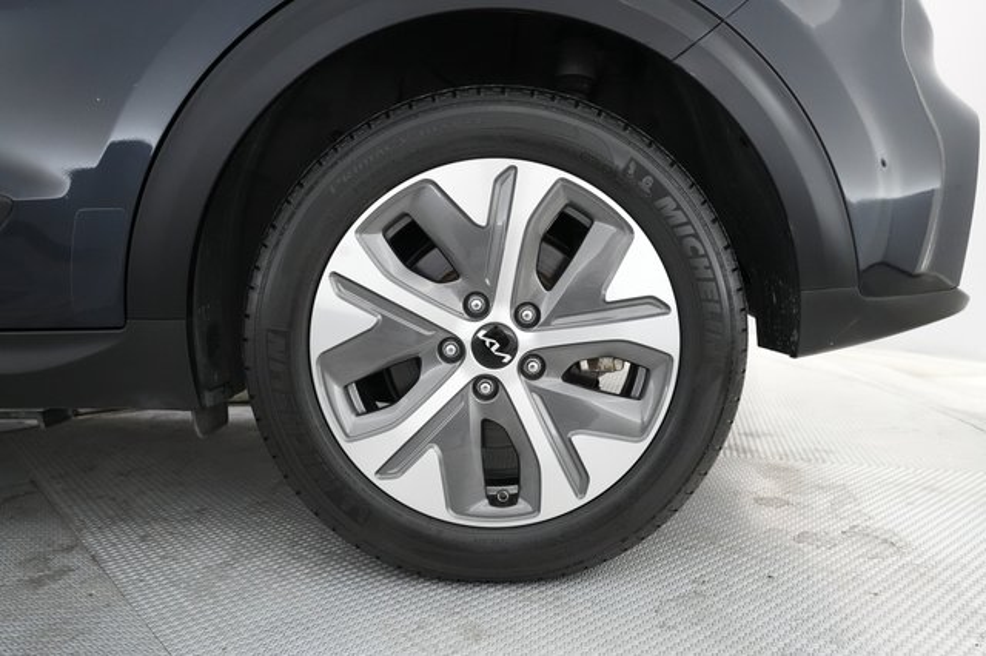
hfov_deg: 65.5
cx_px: 493
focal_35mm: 28
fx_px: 766
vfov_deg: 46.4
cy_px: 328
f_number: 4.5
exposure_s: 1/125
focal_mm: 28
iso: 6400
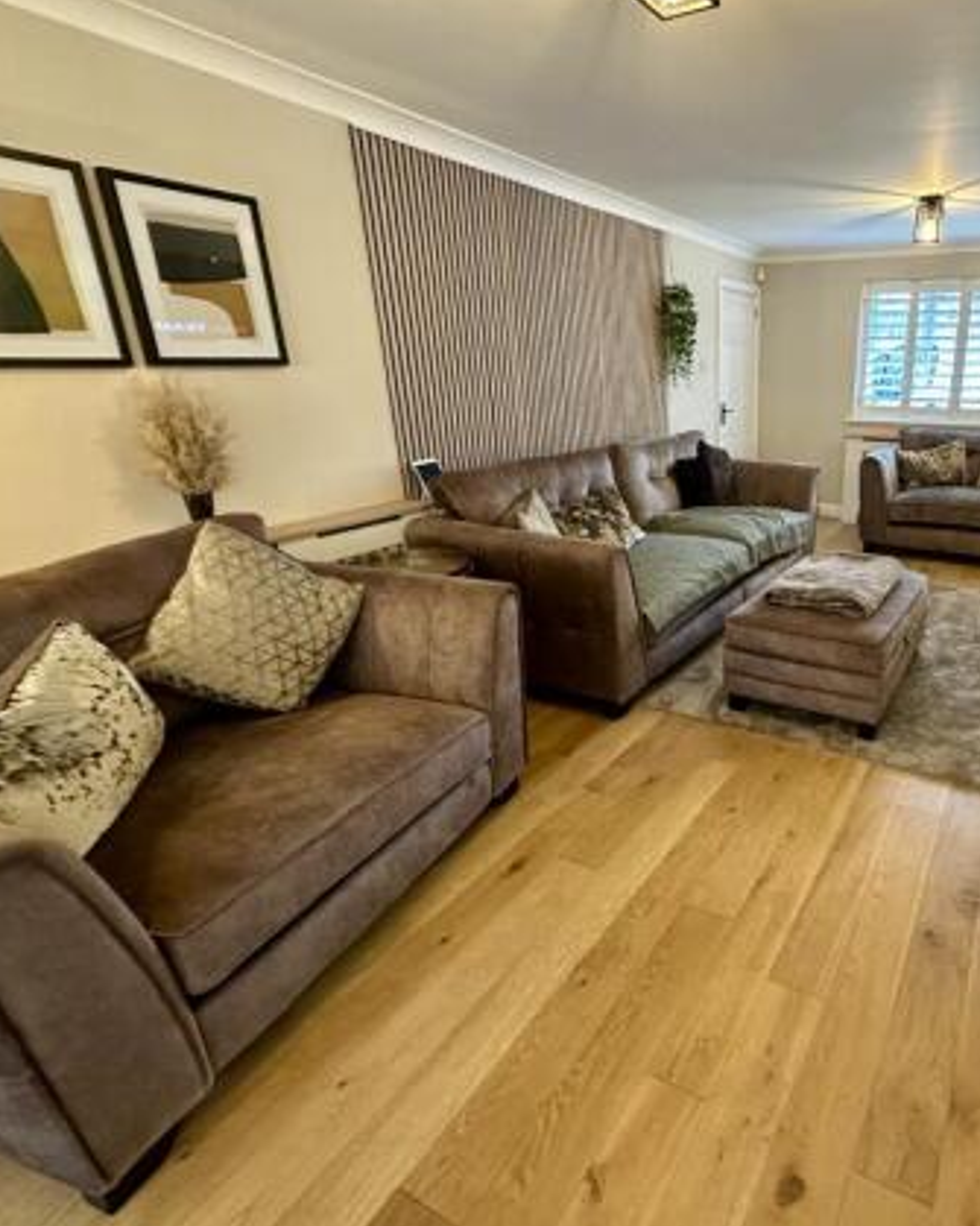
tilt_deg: -19.2
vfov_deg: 83.3
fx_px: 689
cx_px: 733
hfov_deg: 66.5
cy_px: 601
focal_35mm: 19
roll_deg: -0.1
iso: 640
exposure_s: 1/50
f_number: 2.2
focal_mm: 2.22
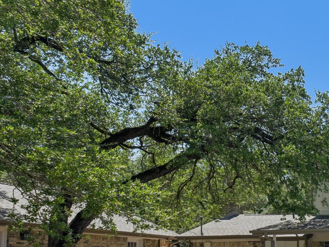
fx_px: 371
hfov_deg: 32.1
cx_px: 454
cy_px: 241
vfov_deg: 33.9
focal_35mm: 39
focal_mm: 14
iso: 100
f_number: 8
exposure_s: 1/500
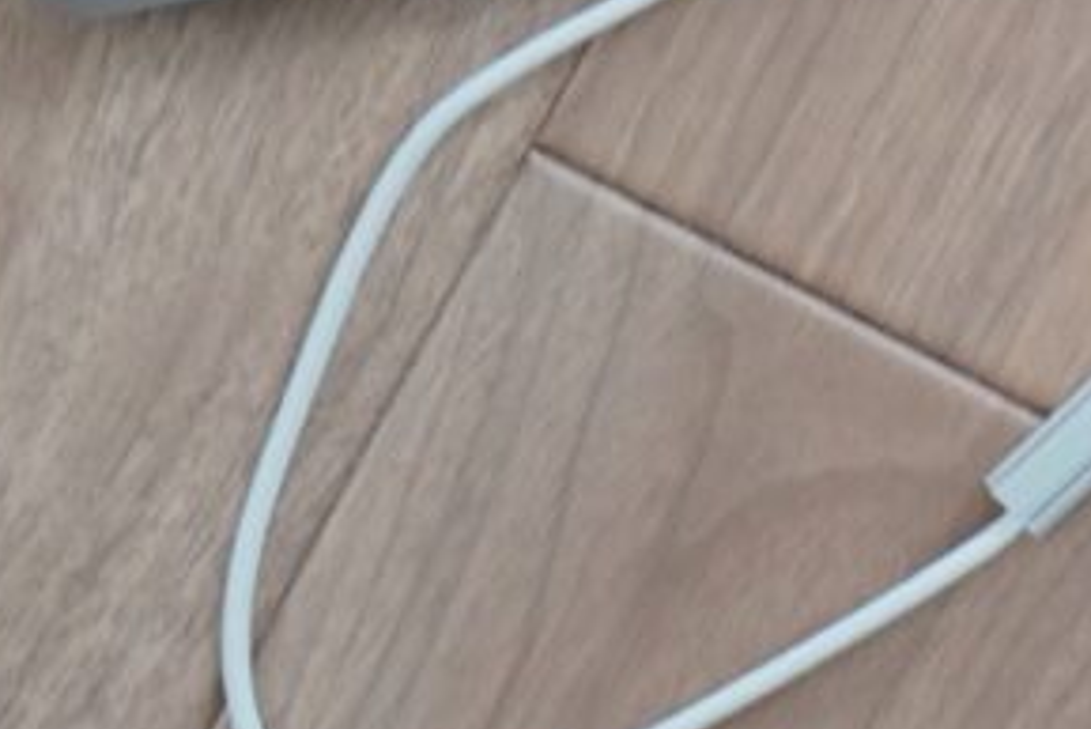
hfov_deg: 10.7
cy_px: -219
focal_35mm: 186
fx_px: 5632
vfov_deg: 7.3
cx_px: 1578
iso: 2000
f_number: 5.6
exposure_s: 1/60
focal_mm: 35
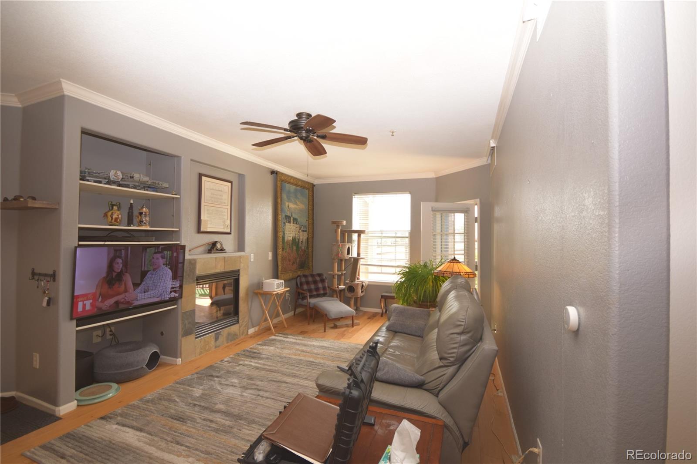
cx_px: 348
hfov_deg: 100.4
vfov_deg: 77.3
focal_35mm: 15
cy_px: 232
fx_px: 290
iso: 500
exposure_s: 1/60
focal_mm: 10
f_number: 4
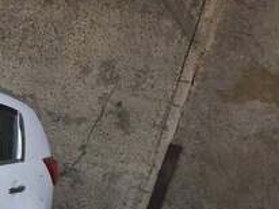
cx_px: -160
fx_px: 749
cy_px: 283
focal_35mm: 93
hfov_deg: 18.3
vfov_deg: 15.0
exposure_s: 1/581
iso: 32
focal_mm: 4.15
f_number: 2.2
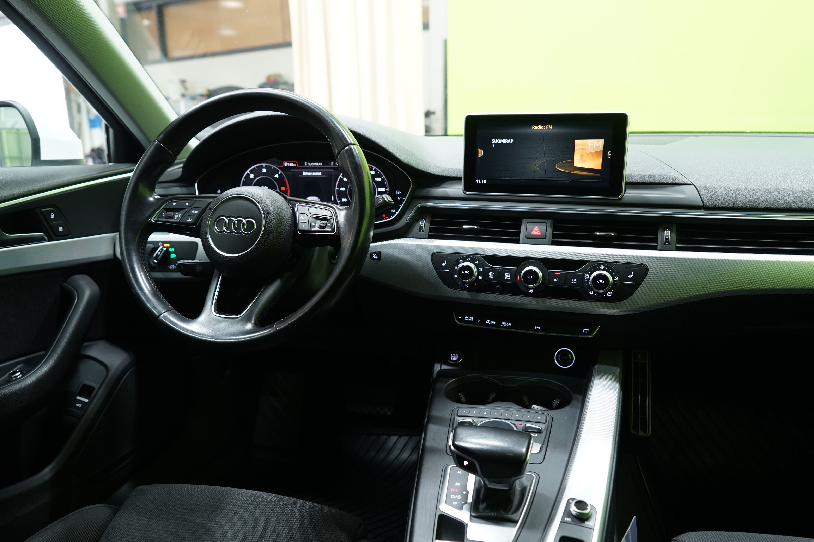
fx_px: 610
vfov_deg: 47.9
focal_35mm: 27
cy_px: 271
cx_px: 407
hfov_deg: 67.4
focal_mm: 27
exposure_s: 1/20
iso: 800
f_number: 4.5
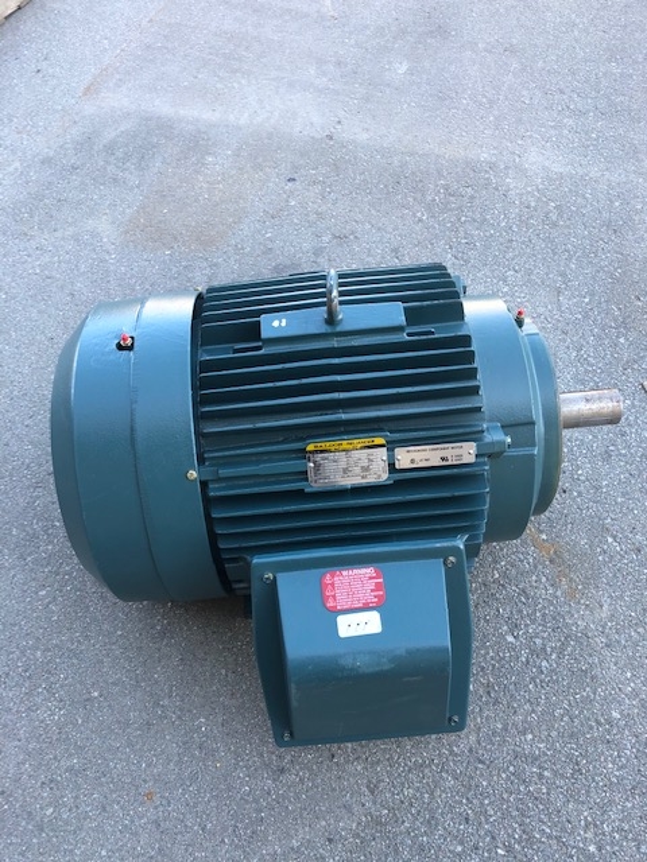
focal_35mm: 28
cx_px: 324
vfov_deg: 63.4
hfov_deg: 49.7
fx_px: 698
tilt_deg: -55.6
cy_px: 431
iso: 25
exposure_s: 1/120
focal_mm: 4
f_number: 1.8
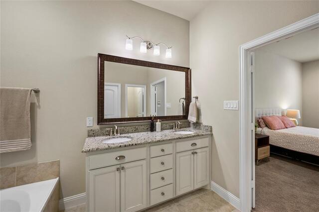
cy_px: 106
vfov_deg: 81.1
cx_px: 160
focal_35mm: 14
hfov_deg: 104.3
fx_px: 124
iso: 1000
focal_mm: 14
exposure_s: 1/8
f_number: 8
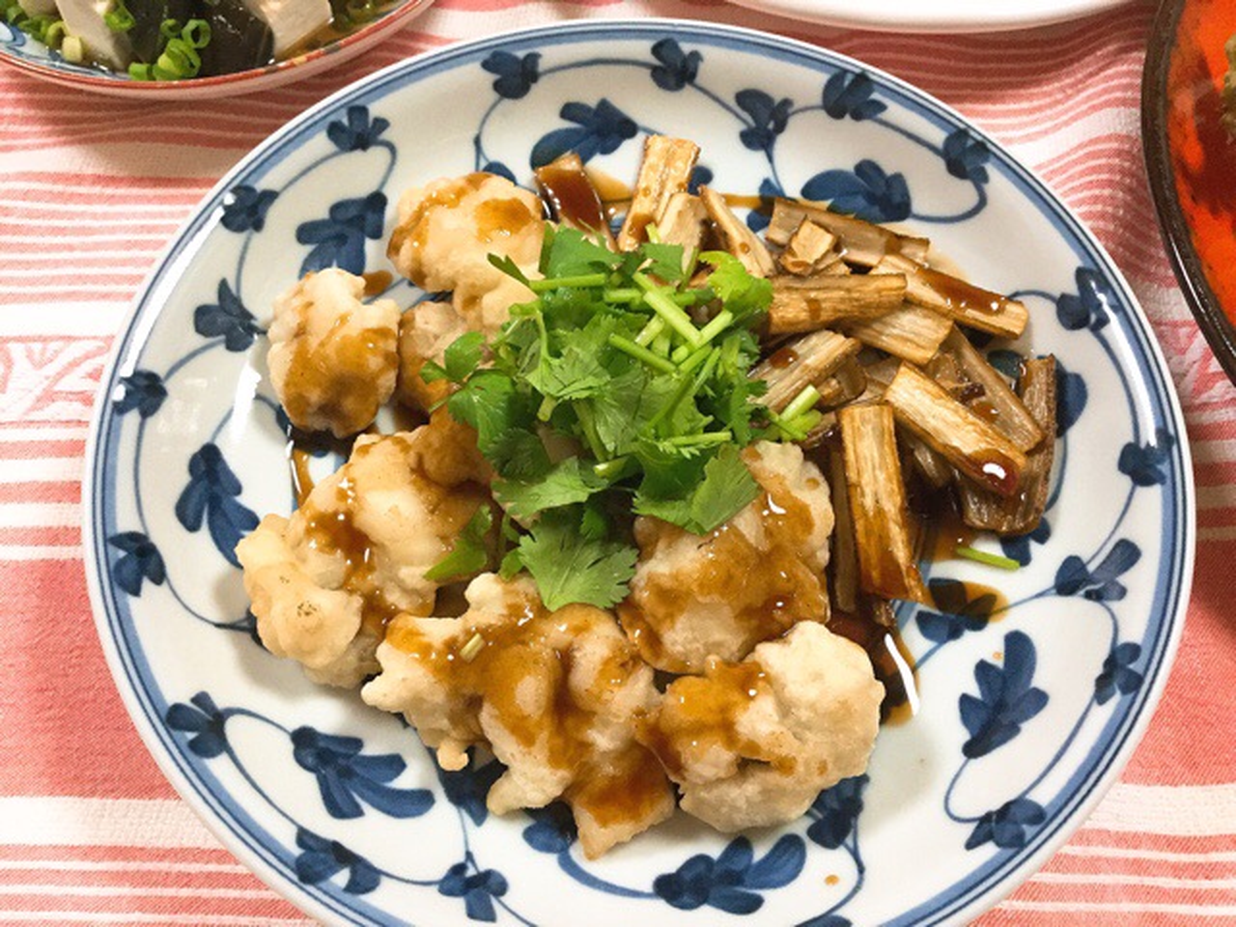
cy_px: 464
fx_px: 1107
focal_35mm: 31
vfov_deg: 45.4
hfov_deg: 58.4
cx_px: 618
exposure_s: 1/30
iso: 125
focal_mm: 3.3
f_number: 2.4
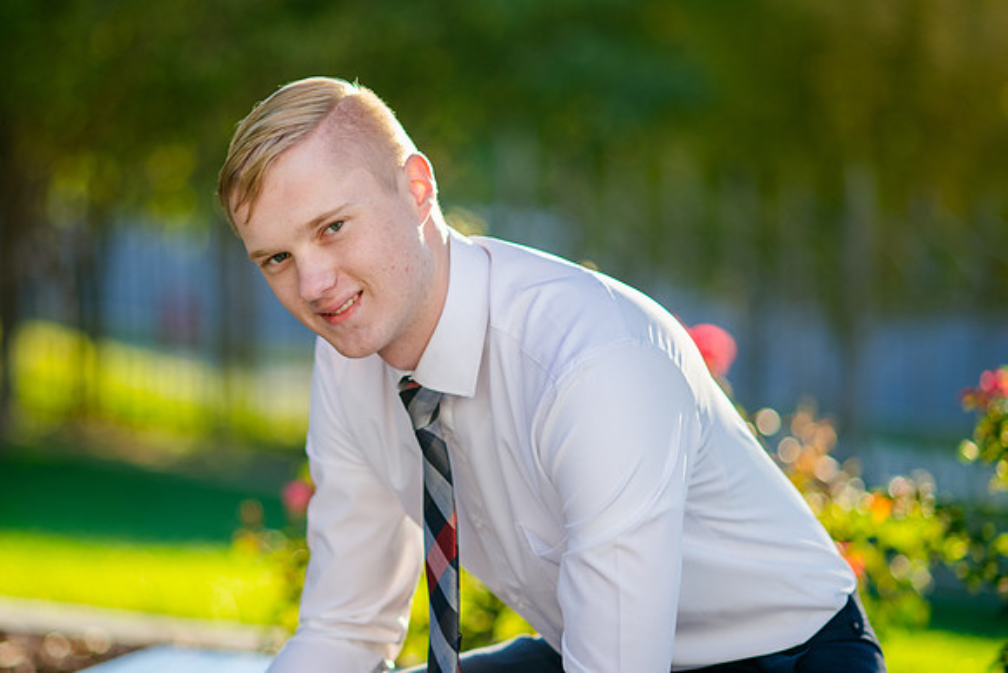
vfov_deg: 10.3
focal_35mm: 133
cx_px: 400
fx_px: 3733
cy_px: 368
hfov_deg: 15.4
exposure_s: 1/500
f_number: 2
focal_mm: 105
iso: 200
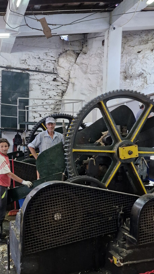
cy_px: 162
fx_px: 290
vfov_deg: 50.2
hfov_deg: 29.7
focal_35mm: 40
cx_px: 84
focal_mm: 5.54
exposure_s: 1/100
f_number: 1.8
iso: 500
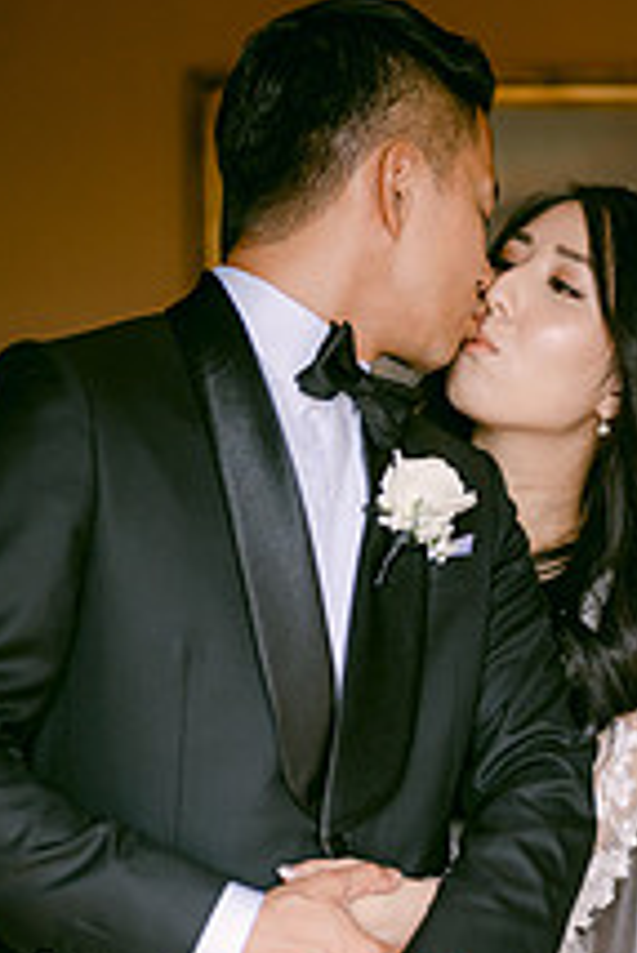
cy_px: 846
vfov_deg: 19.1
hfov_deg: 13.1
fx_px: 2782
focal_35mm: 105
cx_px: 392
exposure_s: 1/1250
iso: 400
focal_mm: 50
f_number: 1.8
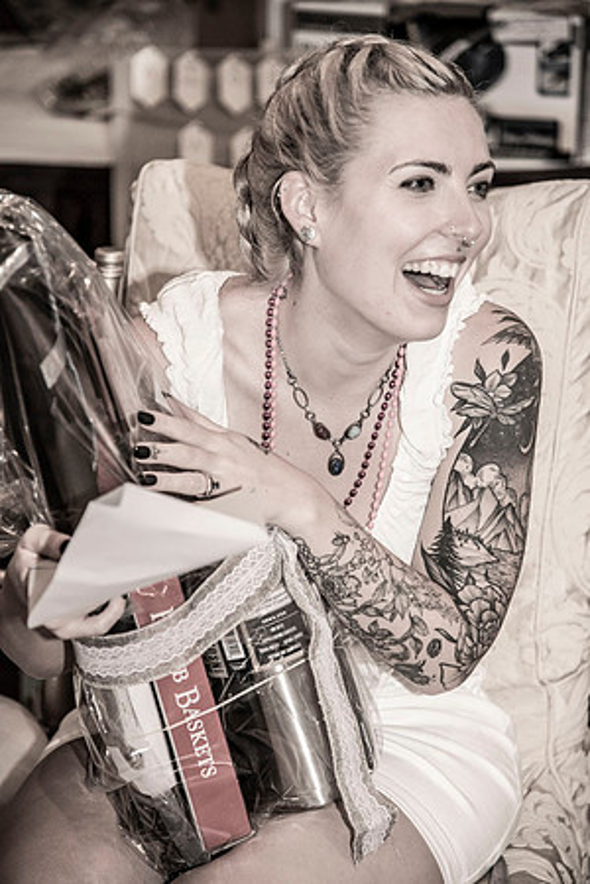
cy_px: 442
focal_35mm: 120
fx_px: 2950
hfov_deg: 11.4
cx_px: 295
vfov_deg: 17.1
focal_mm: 120
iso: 640
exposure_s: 1/200
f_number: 4
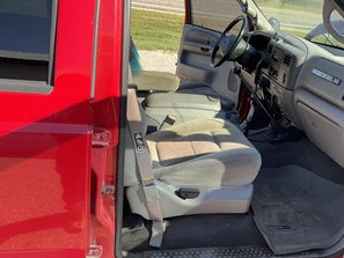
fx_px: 388
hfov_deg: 47.0
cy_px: 138
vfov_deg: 36.8
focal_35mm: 39
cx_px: 230
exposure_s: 1/208
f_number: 1.8
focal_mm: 3
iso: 20
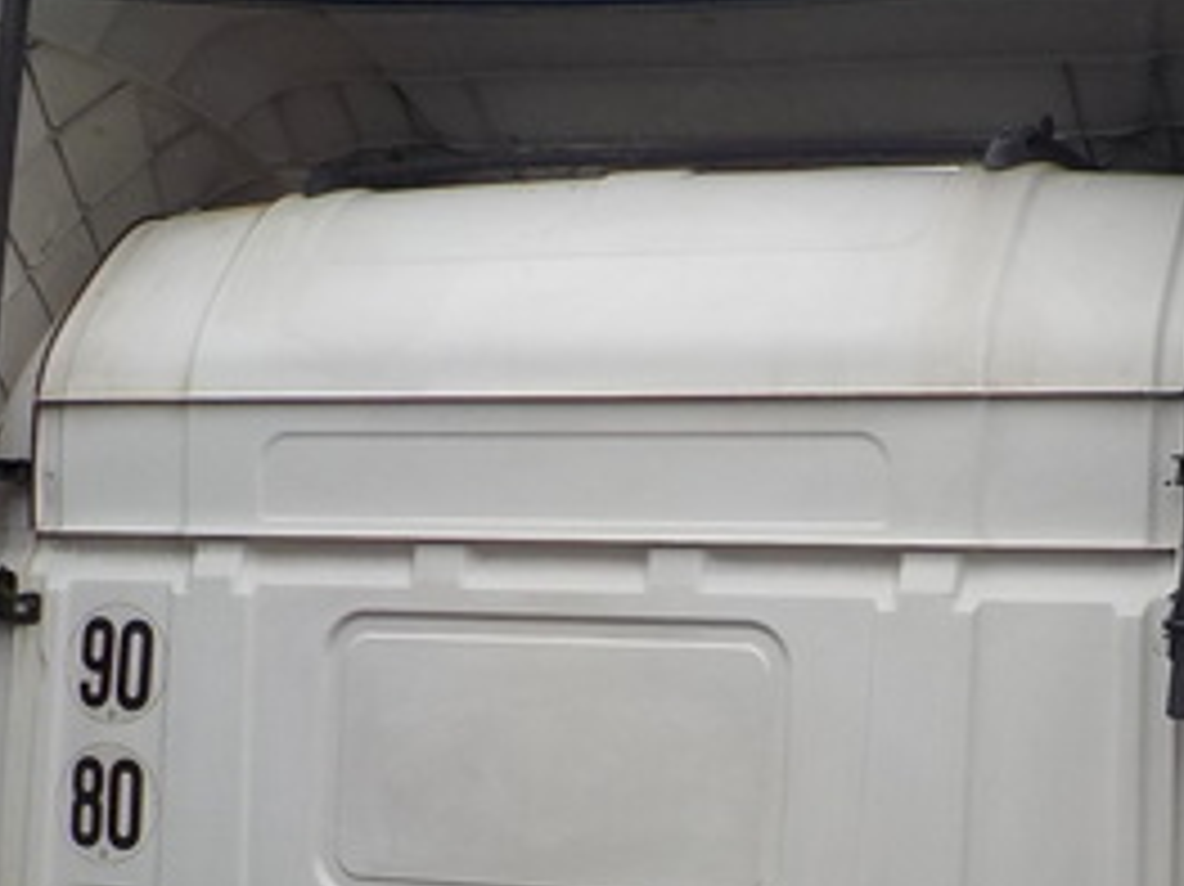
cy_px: 769
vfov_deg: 19.8
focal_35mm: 73
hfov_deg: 26.6
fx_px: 2496
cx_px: 752
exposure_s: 1/640
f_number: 3.3
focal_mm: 4.1
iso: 125
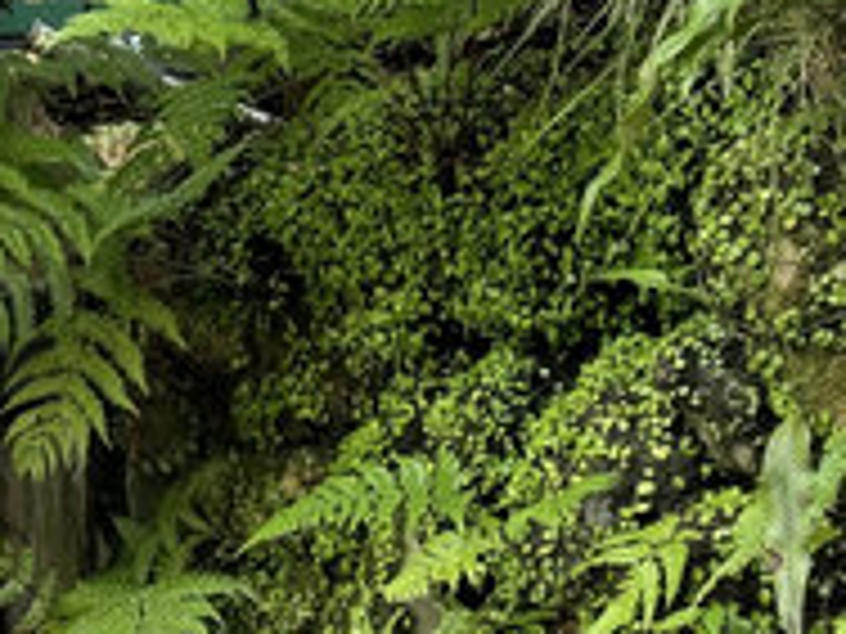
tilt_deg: +11.1
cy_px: 128
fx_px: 2811
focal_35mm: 115
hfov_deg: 14.2
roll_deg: +2.8
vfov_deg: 12.8
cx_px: -860
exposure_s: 1/121
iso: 80
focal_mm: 6.76
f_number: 1.78
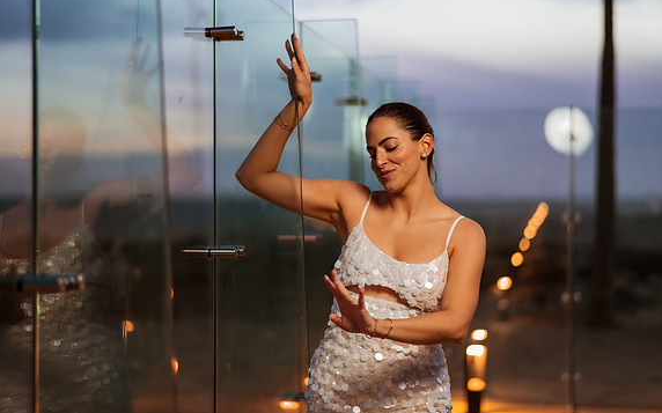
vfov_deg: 21.6
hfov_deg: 34.0
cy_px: 201
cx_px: 334
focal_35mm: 60
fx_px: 1082
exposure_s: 1/125
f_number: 1.4
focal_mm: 58
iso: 1000
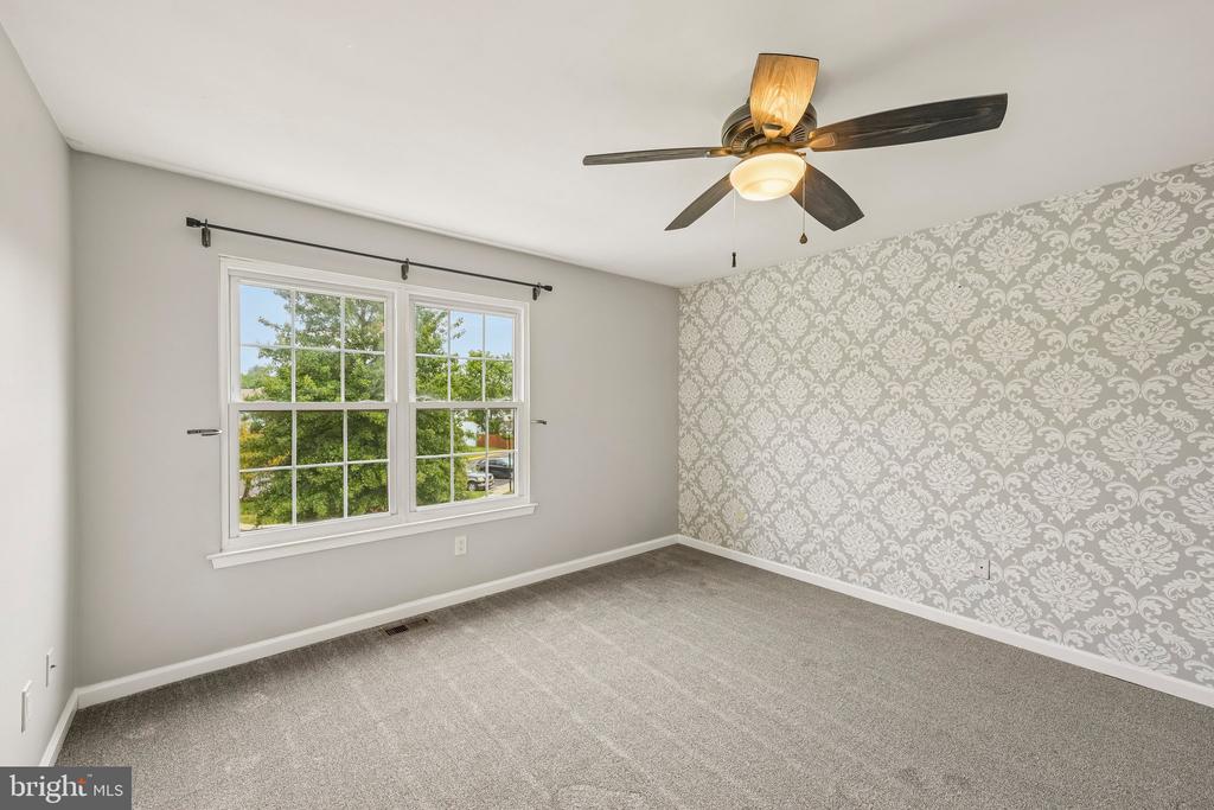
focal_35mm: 14
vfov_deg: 81.2
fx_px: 472
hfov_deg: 104.2
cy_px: 405
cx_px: 607
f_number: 8
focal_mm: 14
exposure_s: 1/15
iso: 360
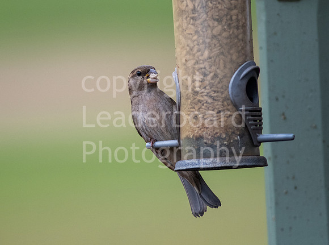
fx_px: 6055
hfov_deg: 3.1
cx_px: 134
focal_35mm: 639
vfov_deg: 2.3
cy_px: 105
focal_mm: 300
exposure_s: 1/3200
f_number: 4
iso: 1250
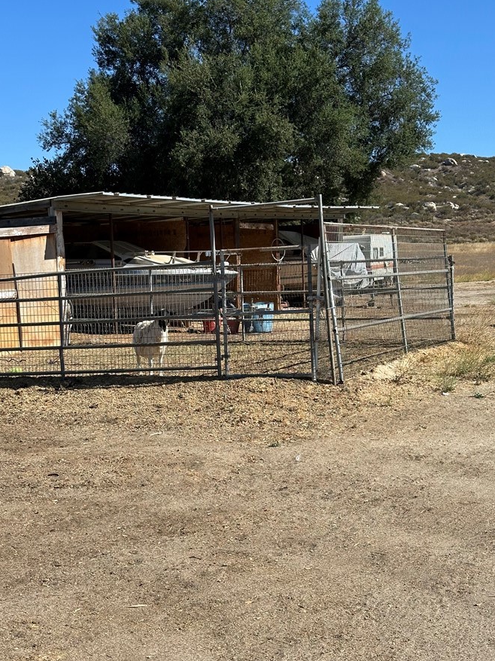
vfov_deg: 34.3
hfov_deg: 26.1
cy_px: 367
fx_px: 1068
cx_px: 263
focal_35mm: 56
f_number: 1.78
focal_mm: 6.86
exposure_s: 1/3731
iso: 64
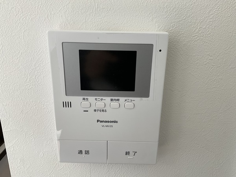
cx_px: 118
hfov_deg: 61.7
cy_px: 88
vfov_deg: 48.2
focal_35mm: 29
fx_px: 198
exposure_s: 1/50
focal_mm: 3
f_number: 1.8
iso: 40
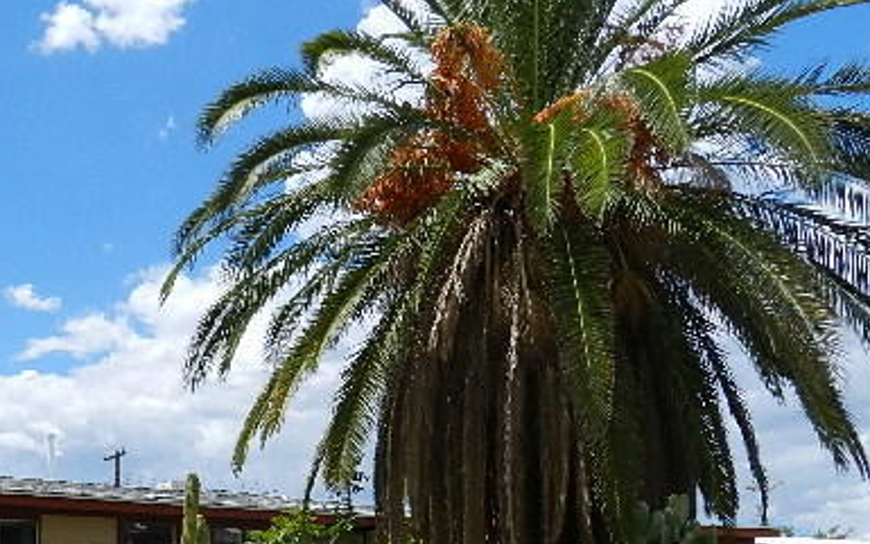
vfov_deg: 27.7
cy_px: 533
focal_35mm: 44
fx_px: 1044
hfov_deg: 43.5
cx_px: 194
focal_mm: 4.5
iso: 160
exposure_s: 1/1000
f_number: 5
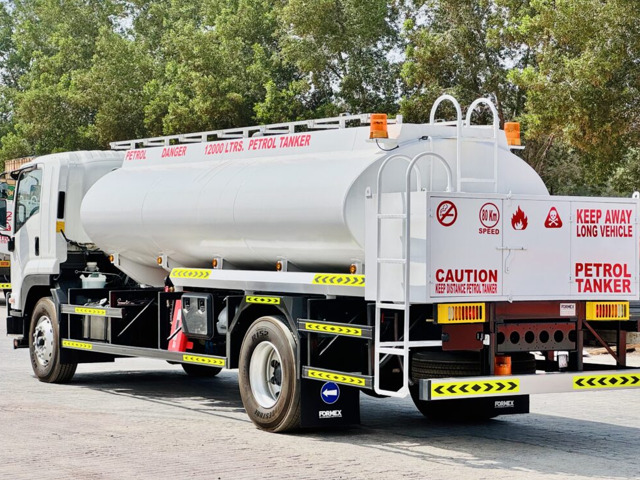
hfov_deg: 24.4
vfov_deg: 18.4
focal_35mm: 80
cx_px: 328
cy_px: 238
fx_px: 1479
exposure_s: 1/1167
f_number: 2.8
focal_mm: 9
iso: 25
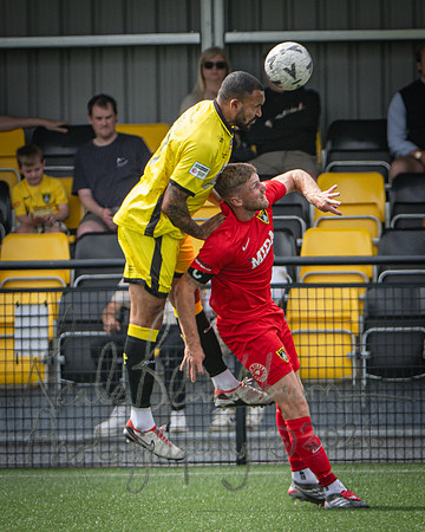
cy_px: 230
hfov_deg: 2.1
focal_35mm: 727
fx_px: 11425
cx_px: 243
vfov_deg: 2.7
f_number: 4
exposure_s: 1/2000
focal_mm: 280
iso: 400
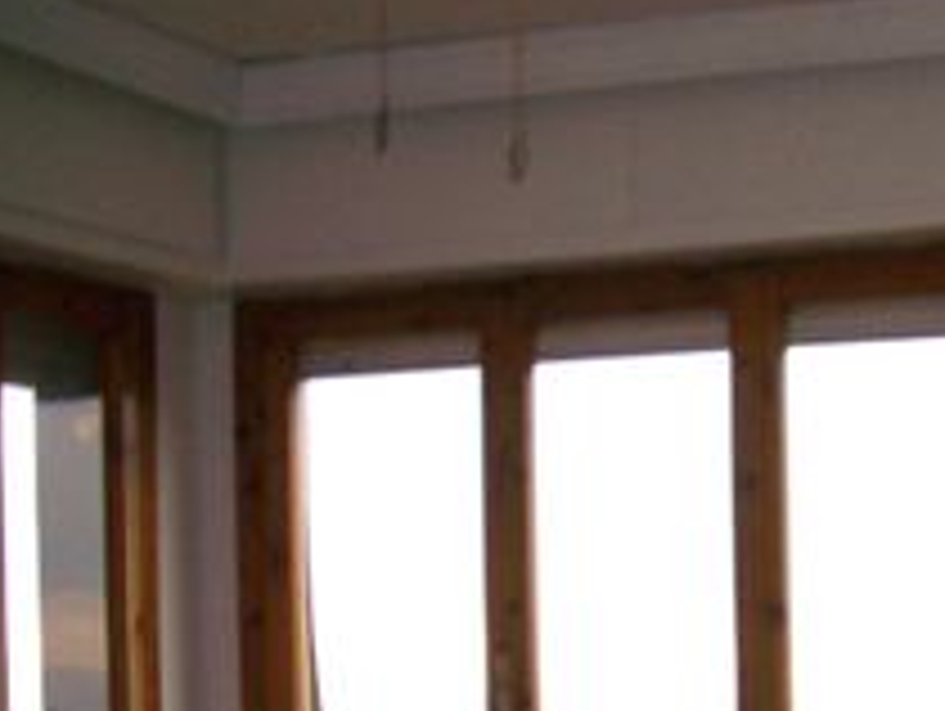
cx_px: 1233
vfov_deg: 14.3
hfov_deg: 18.3
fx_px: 2733
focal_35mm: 100
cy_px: 891
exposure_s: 1/60
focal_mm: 5.8
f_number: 2.6
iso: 100
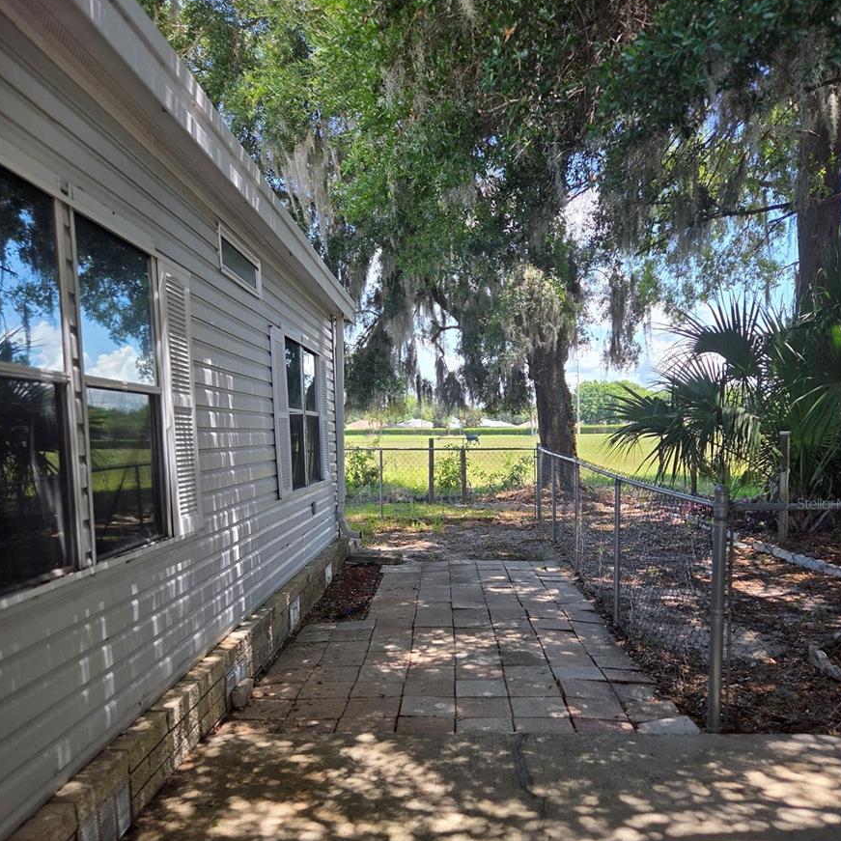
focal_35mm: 28
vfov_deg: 56.9
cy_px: 503
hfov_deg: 57.3
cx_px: 431
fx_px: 770
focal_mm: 5.4
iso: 80
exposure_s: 1/1027
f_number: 1.8
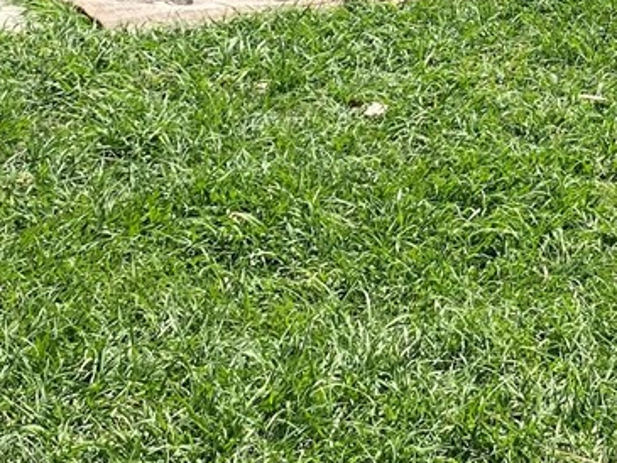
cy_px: -201
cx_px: 816
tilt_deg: -7.7
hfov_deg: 16.3
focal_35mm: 114
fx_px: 2033
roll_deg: -2.6
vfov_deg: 12.4
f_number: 1.8
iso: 32
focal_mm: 4.25
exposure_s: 1/1727
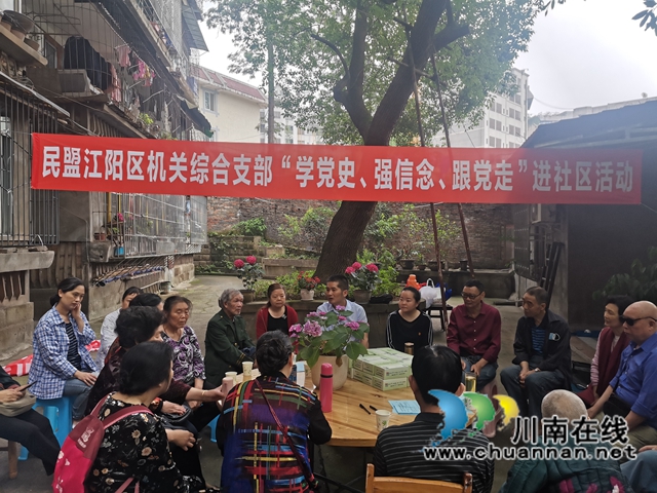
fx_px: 493
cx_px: 328
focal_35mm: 26
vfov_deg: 53.1
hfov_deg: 67.3
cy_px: 246
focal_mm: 4.75
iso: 50
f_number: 1.8
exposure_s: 1/130
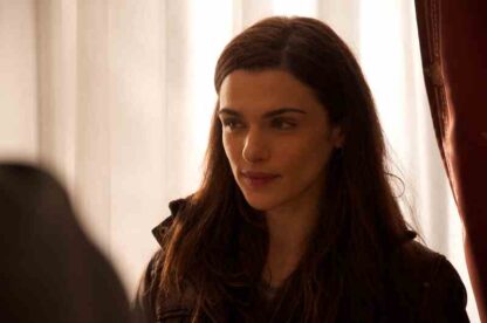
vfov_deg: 8.7
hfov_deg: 13.1
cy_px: 162
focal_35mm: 158
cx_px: 244
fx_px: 2127
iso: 1000
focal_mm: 105
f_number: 5.6
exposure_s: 1/100
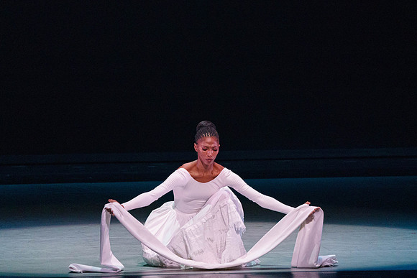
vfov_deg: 3.2
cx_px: 217
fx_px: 4933
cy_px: 148
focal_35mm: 426
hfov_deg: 4.8
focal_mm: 339
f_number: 6.3
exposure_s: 1/400
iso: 5000
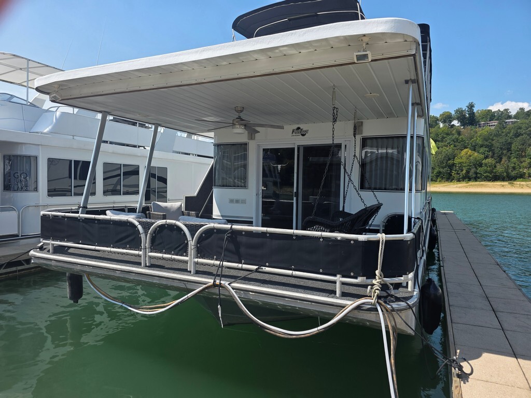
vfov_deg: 58.9
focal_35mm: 23
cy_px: 199
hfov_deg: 73.9
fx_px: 353
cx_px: 266
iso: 80
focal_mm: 6.3
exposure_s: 1/3579
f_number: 1.7
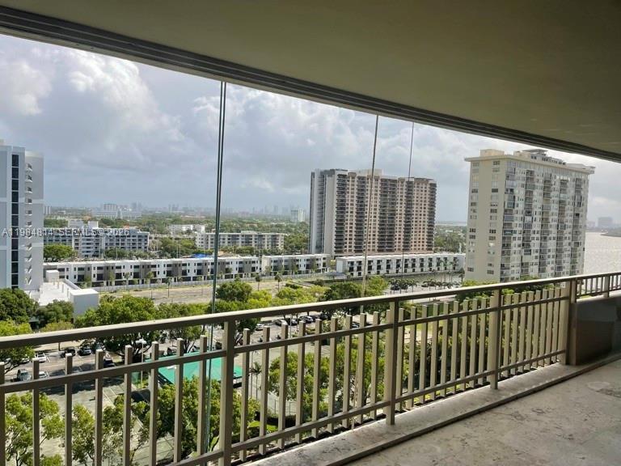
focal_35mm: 25
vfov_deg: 54.9
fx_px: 448
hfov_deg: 69.4
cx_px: 310
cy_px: 233
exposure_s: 1/2049
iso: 32
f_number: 1.6
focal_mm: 5.1
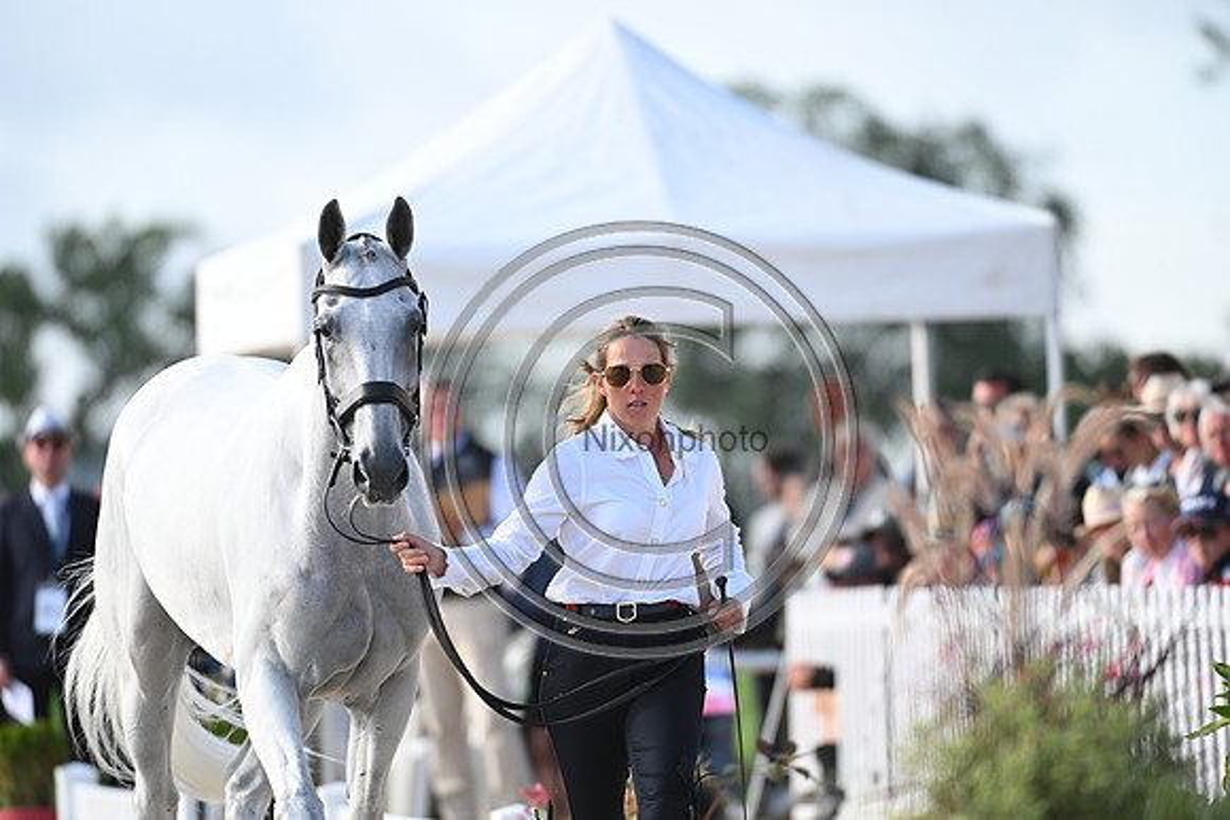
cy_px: 410
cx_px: 615
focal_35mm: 400
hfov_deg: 5.2
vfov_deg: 3.4
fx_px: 13669
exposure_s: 1/1600
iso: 900
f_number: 5
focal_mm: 400
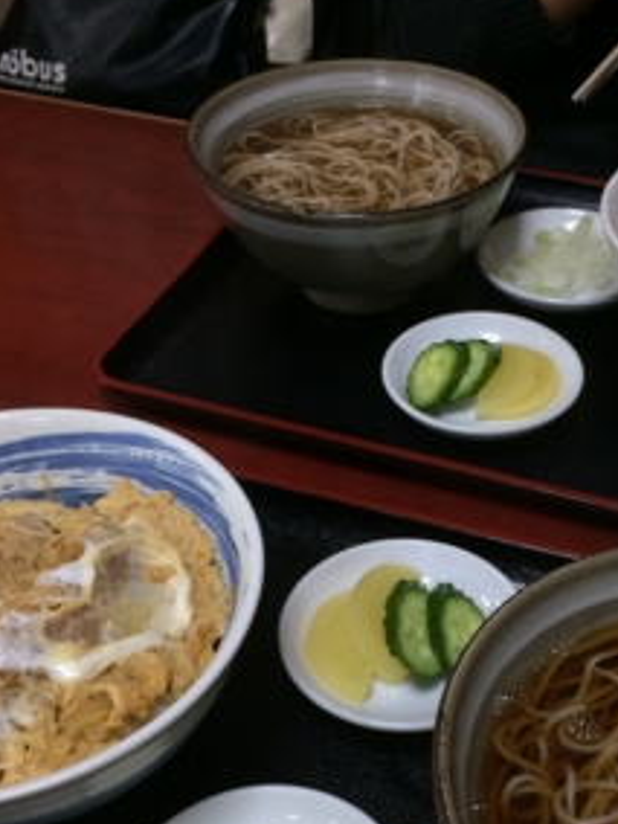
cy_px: 586
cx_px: 389
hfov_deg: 31.4
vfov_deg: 40.4
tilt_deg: -46.5
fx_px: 1095
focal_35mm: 46
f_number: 2.2
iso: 32
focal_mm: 4.15
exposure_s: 1/30
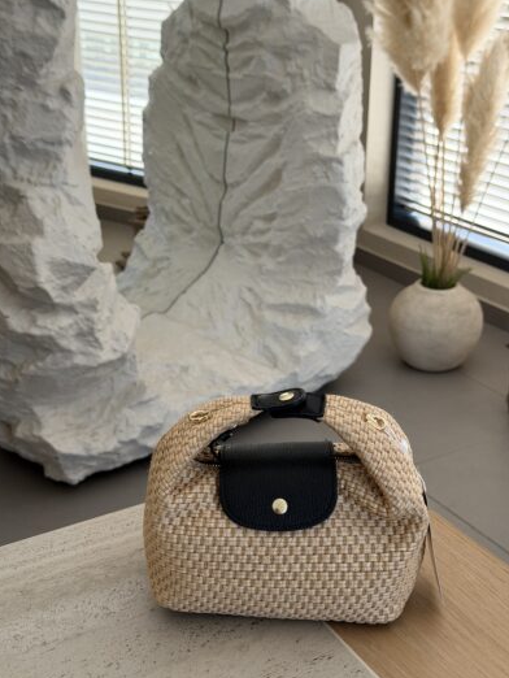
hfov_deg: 29.7
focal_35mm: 49
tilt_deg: -23.0
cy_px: 342
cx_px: 251
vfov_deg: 38.9
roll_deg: -0.2
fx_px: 960
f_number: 1.78
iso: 100
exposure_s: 1/197
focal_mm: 6.76
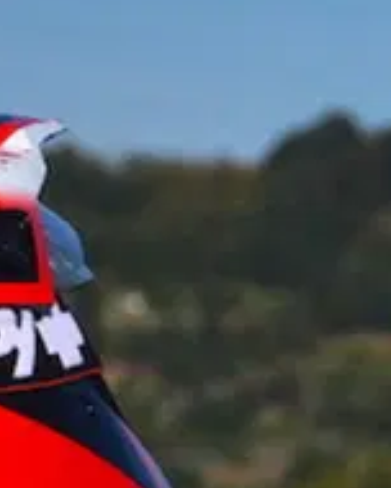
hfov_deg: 3.3
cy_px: 686
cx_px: 759
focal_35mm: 462
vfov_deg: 4.2
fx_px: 6683
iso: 220
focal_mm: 52
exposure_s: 1/4000
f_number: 4.8
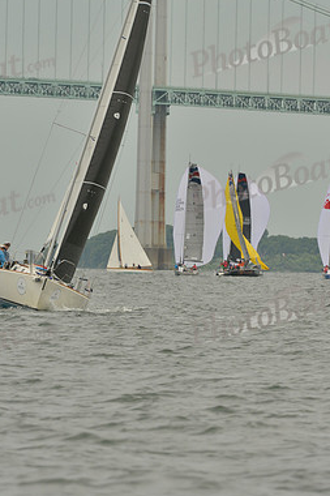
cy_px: 131
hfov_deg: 2.2
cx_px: 123
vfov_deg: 3.4
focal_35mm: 611
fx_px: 8408
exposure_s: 1/1000
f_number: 9
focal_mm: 400
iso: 400
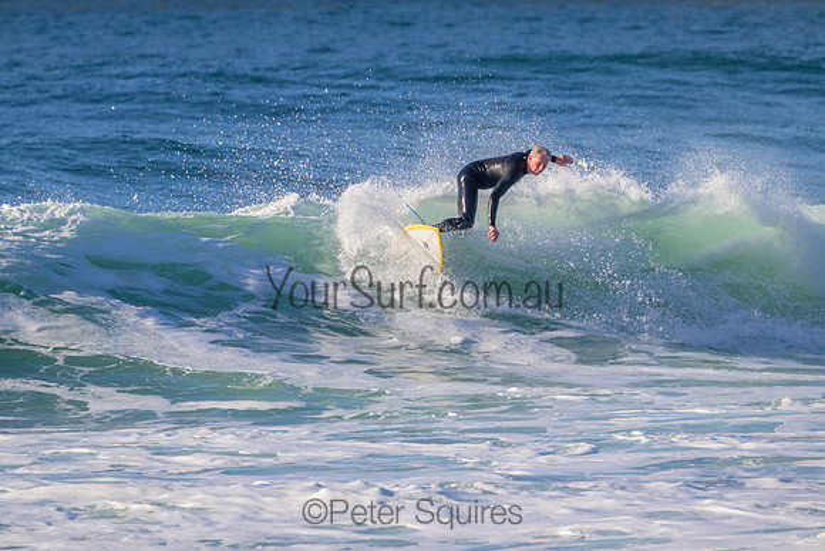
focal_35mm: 800
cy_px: 276
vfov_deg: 1.7
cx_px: 412
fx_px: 18337
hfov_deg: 2.6
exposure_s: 1/1250
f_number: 11
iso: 1000
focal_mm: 800
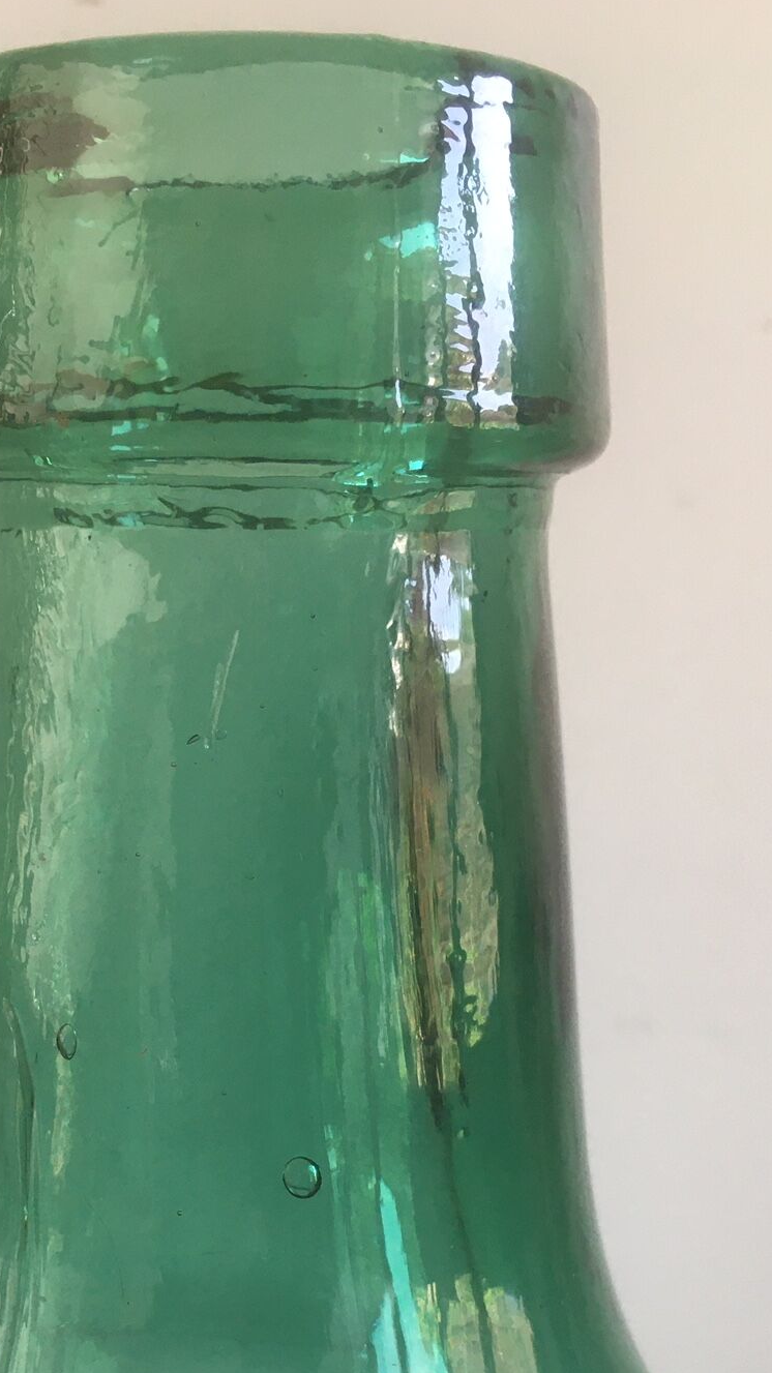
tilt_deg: -16.7
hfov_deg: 24.7
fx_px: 1748
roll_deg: -2.2
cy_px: 1003
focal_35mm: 48
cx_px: 239
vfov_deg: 41.8
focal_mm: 4.15
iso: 40
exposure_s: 1/33
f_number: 2.2
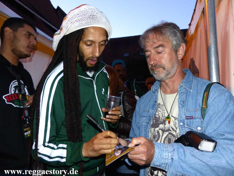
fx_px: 169
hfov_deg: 69.4
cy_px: 88
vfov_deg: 54.9
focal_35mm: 25
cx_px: 117
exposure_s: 1/60
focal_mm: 4.6
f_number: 2.8
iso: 400
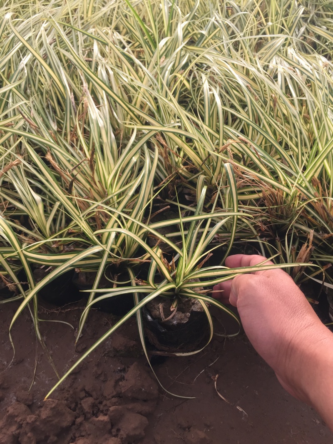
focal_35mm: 29
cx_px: 166
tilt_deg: -46.4
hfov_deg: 48.2
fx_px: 372
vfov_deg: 61.7
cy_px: 222
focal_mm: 4.15
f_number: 2.2
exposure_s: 1/439
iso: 32
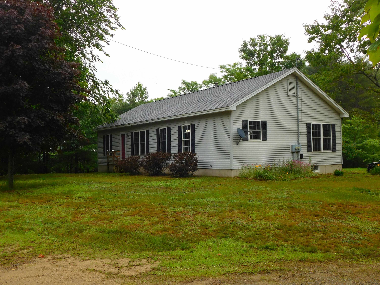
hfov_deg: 51.4
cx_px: 190
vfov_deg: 39.7
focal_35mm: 36
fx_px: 395
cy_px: 142
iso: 125
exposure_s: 1/320
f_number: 3.5
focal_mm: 6.3
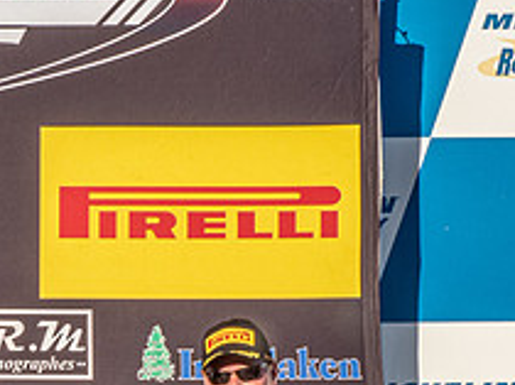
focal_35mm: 123
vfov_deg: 11.8
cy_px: 474
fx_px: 1828
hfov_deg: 15.6
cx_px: -53
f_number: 22
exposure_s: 1/60
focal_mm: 21
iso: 500
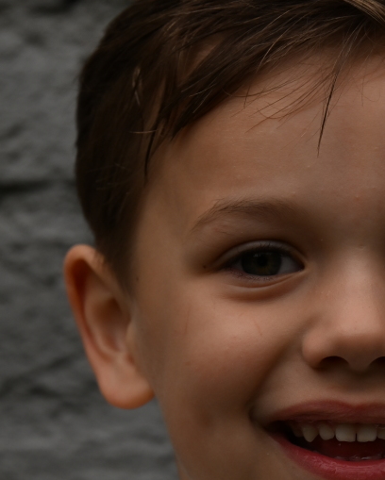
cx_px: 313
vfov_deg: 4.7
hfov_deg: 3.8
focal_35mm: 409
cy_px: 325
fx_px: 5818
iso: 400
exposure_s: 1/500
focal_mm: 185
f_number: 6.3
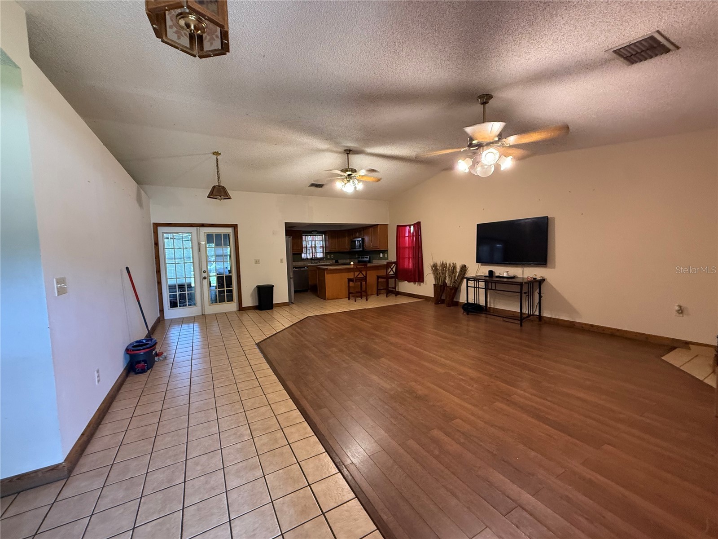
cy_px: 270
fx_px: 290
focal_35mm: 14
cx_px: 359
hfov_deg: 102.1
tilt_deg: -2.3
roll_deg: +2.2
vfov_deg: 85.7
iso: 400
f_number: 2.2
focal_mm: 2.22
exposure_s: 1/60
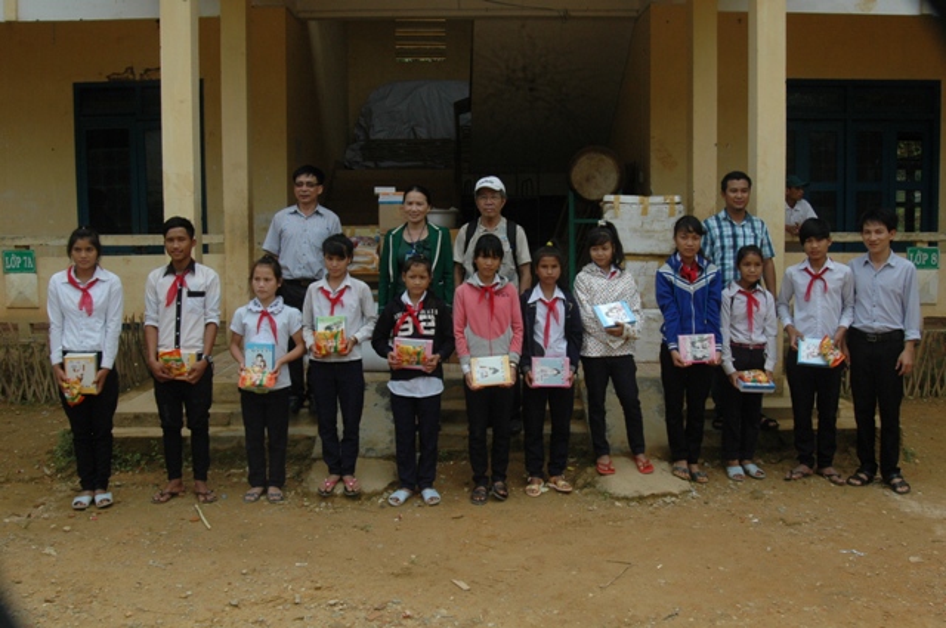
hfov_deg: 53.2
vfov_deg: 36.8
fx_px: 945
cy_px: 314
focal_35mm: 36
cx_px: 473
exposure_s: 1/350
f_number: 9.5
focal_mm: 24
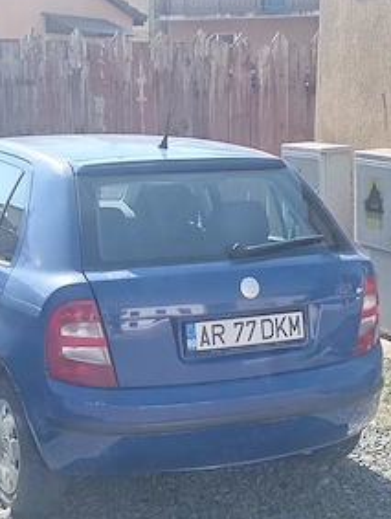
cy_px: 343
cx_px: 173
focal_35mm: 72
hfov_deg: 20.5
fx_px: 1082
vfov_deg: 26.9
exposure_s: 1/218
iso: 100
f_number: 1.8
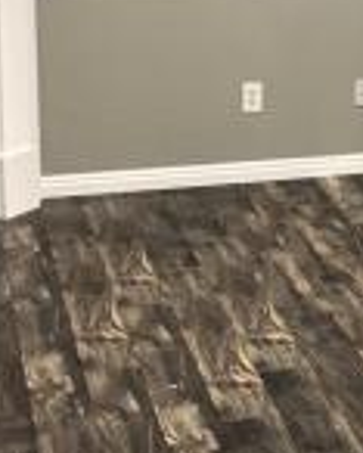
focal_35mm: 111
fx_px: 1489
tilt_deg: -8.1
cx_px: 524
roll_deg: -2.7
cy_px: 78
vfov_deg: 17.1
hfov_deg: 13.2
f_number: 1.8
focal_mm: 4.25
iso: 250
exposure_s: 1/60
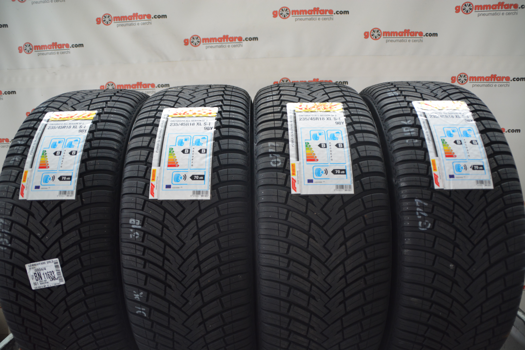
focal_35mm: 27
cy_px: 175
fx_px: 394
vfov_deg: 47.9
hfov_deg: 67.4
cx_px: 262
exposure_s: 1/30
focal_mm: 18
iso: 1100
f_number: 3.5
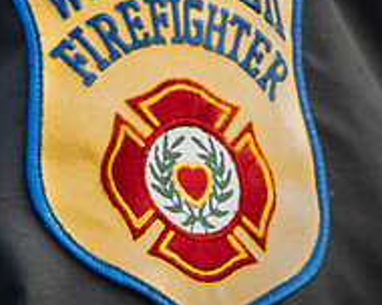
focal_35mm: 767
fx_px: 8671
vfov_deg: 2.0
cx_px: 19
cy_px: 128
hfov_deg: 2.5
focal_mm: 100
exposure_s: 1/250
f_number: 7.1
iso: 800
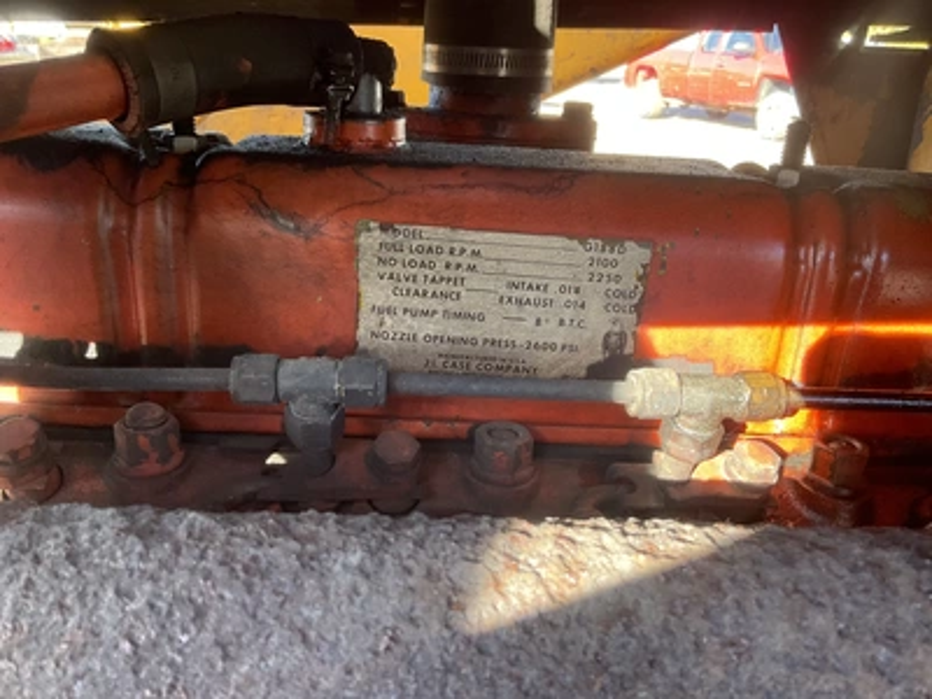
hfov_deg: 61.7
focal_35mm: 29
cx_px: 466
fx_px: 781
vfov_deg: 48.2
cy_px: 350
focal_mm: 3
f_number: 1.8
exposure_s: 1/77
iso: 64
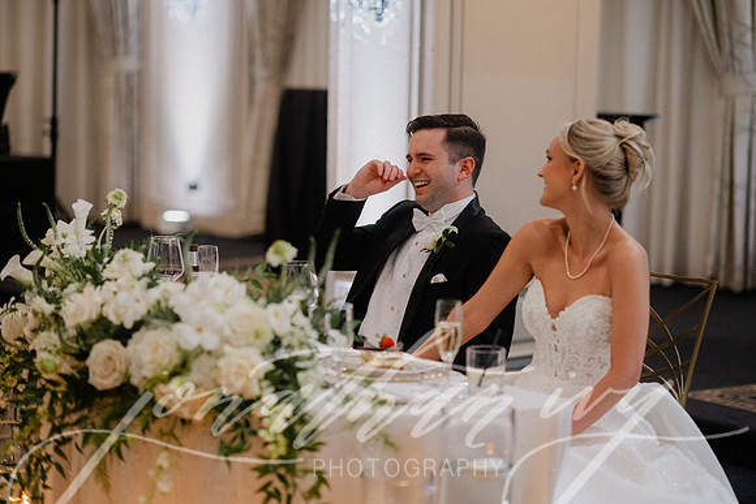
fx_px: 1785
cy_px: 252
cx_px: 378
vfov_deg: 16.1
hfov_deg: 23.9
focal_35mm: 85
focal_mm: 85
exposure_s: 1/160
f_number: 2
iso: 2000
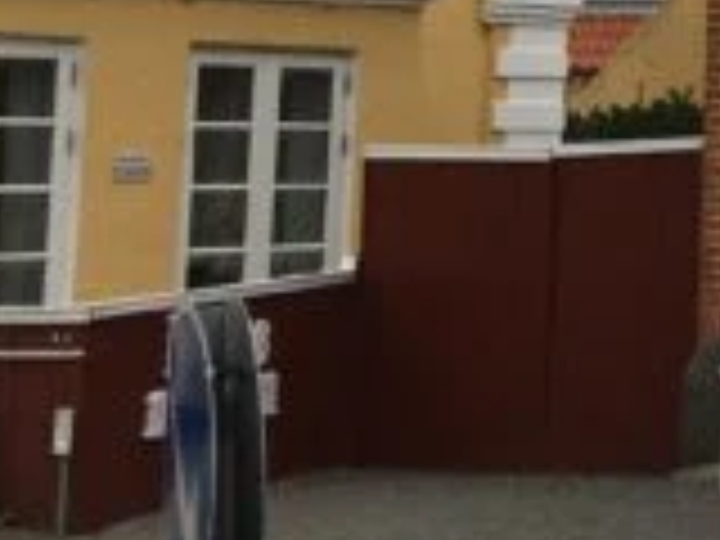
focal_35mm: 139
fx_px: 2891
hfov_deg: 12.2
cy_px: -184
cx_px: 1552
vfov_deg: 10.4
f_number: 2.2
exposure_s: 1/499
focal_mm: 4.15
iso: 25
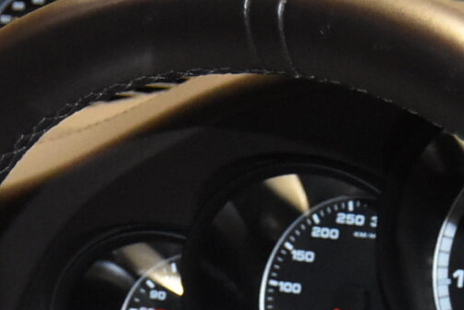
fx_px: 2565
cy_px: 640
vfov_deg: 6.7
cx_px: 147
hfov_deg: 10.3
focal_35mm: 199
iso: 2500
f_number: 4
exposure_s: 1/60
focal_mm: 26
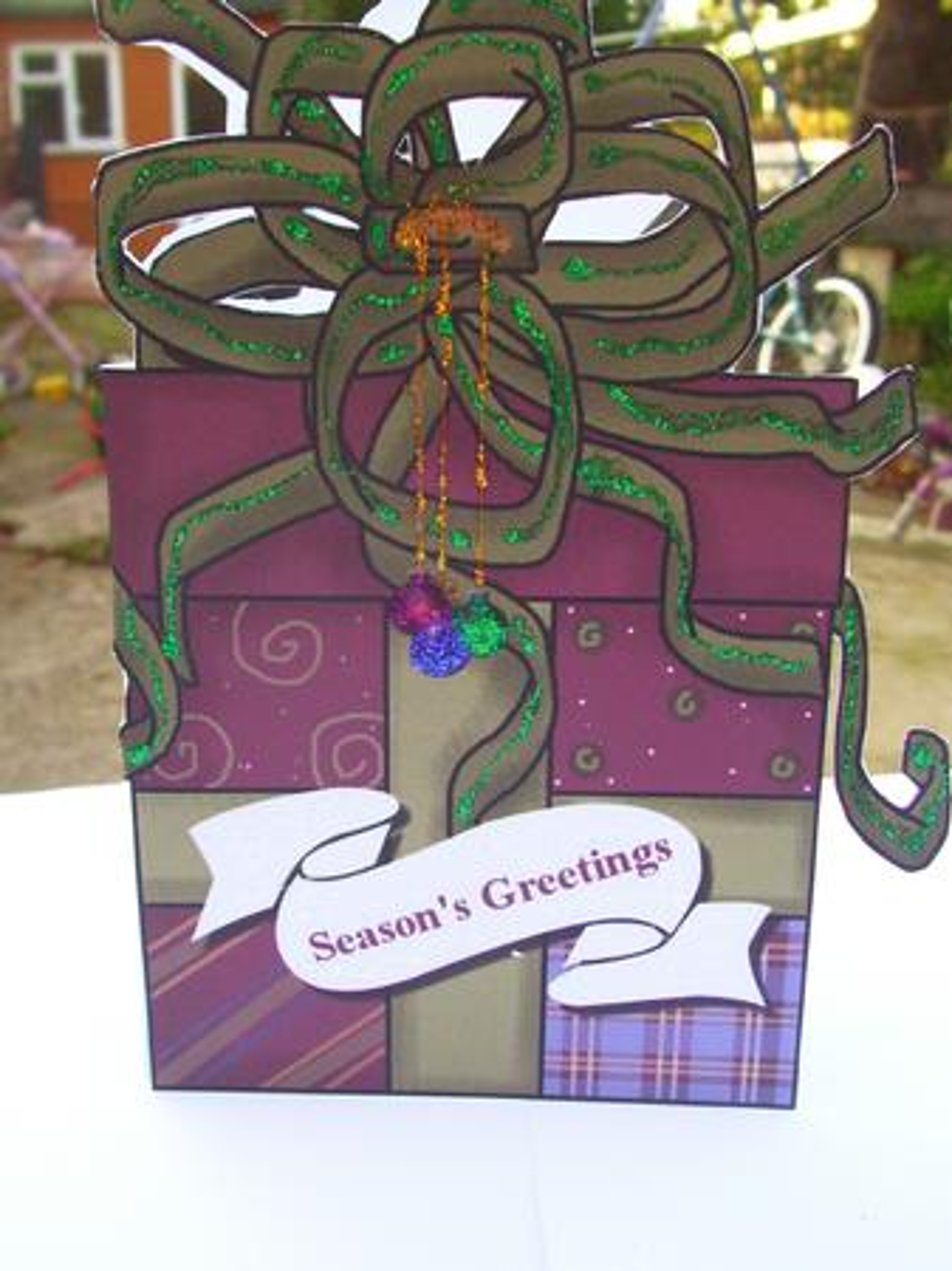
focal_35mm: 32
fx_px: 1175
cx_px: 476
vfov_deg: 56.8
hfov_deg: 44.1
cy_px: 636
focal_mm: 5.7
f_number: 2.9
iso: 80
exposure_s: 1/125
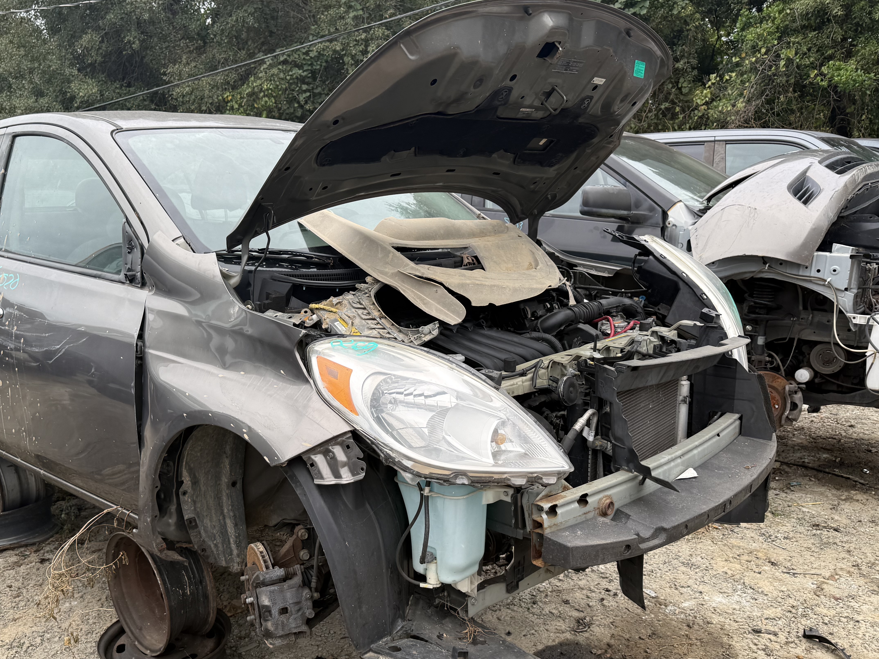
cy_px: 383
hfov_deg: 56.3
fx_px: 813
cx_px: 342
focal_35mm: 32
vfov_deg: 44.0
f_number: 1.78
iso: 80
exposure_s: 1/528
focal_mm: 6.76
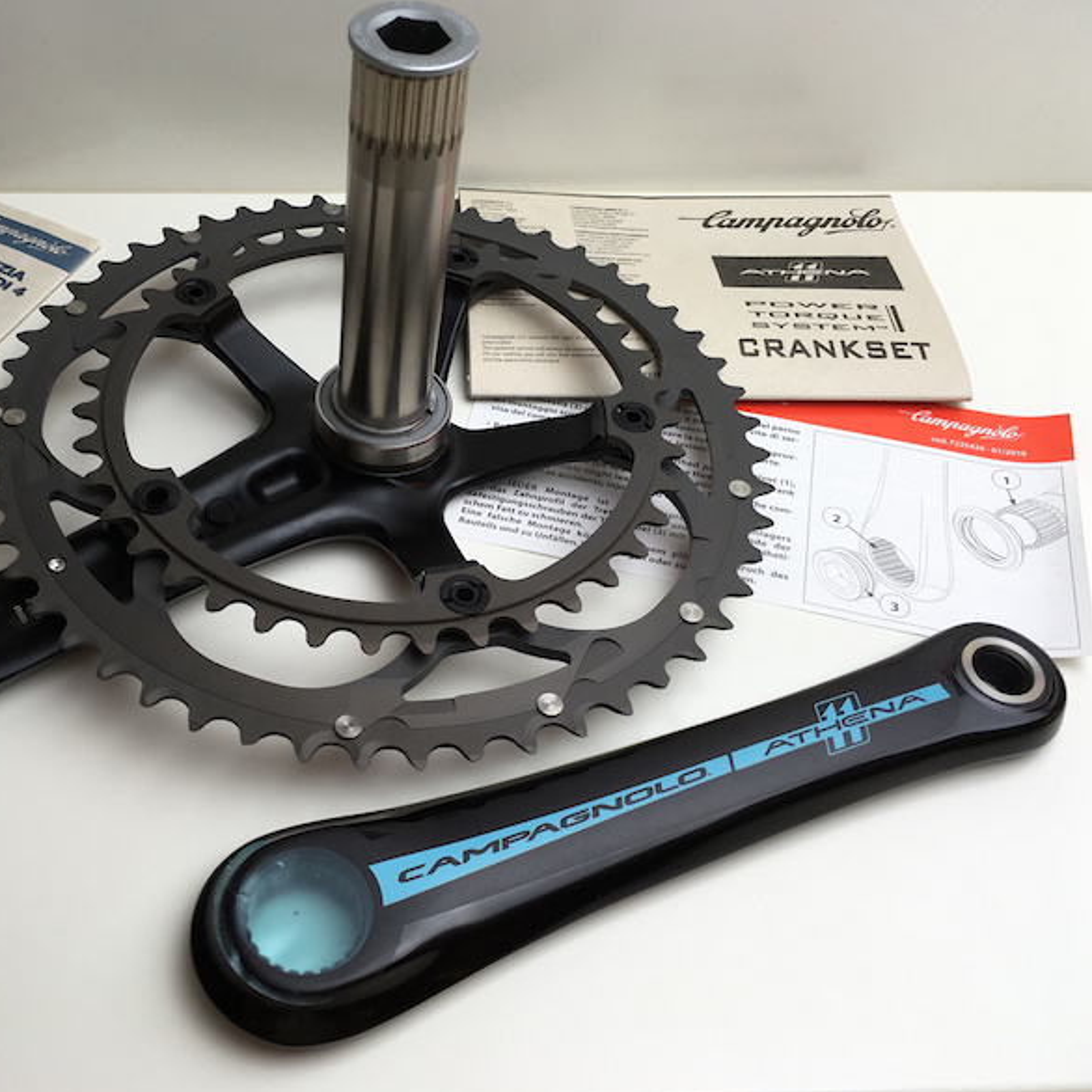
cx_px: 395
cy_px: 544
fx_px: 1249
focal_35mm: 35
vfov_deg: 47.2
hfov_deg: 46.7
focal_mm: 4.15
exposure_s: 1/60
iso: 32
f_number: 2.2
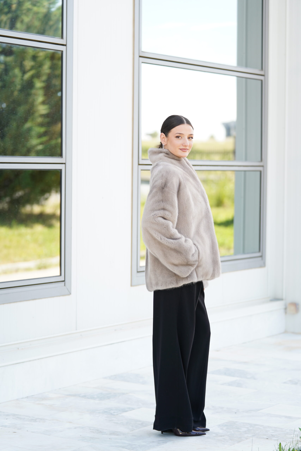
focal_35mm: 90
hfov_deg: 15.2
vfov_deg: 22.6
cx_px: 150
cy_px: 226
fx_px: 1129
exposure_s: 1/250
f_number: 2.8
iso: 160
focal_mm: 90
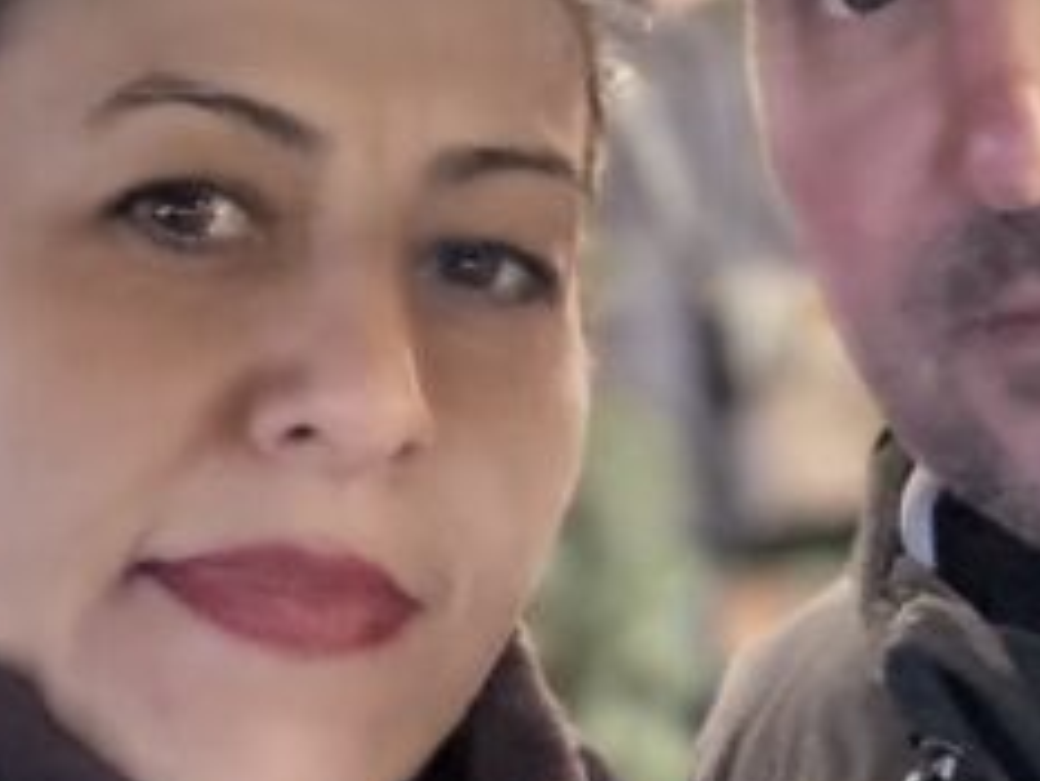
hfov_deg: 19.6
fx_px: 2976
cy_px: 134
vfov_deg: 14.8
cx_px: 866
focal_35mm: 99
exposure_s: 1/17
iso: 1000
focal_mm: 2.69
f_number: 1.9
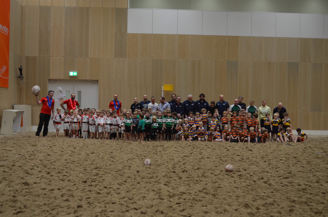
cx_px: 164
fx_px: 409
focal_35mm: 45
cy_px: 108
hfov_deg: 43.7
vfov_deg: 29.7
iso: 640
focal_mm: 30
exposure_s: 1/60
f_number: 4.5
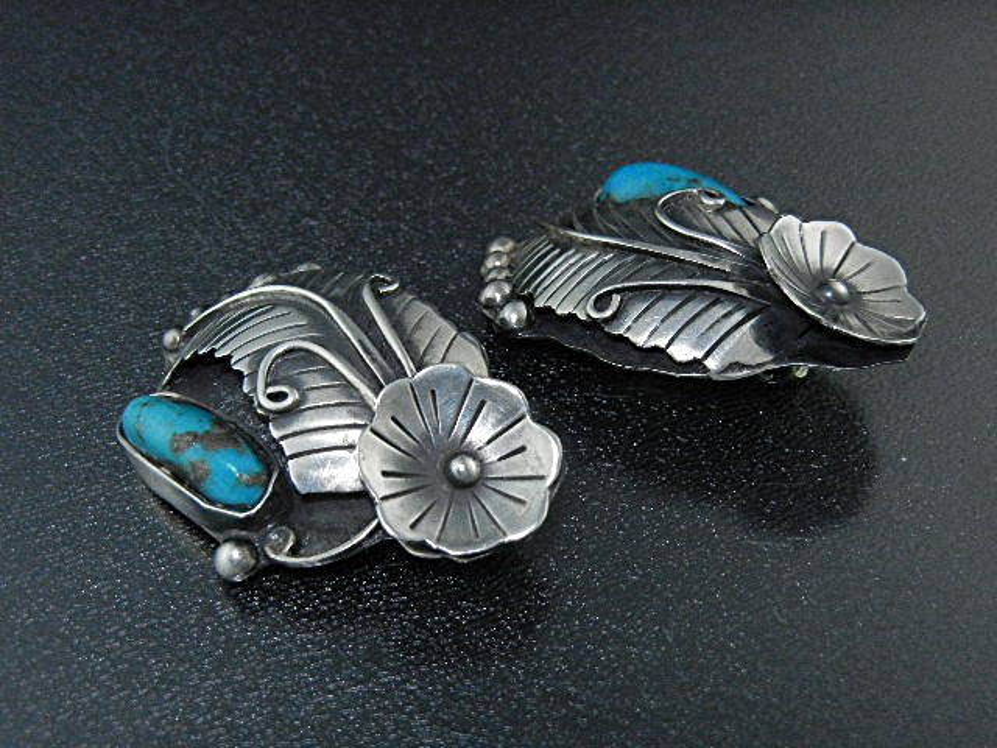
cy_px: 374
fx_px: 1498
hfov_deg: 36.8
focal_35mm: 52
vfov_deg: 28.0
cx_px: 498
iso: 800
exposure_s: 1/30
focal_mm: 9.3
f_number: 7.8
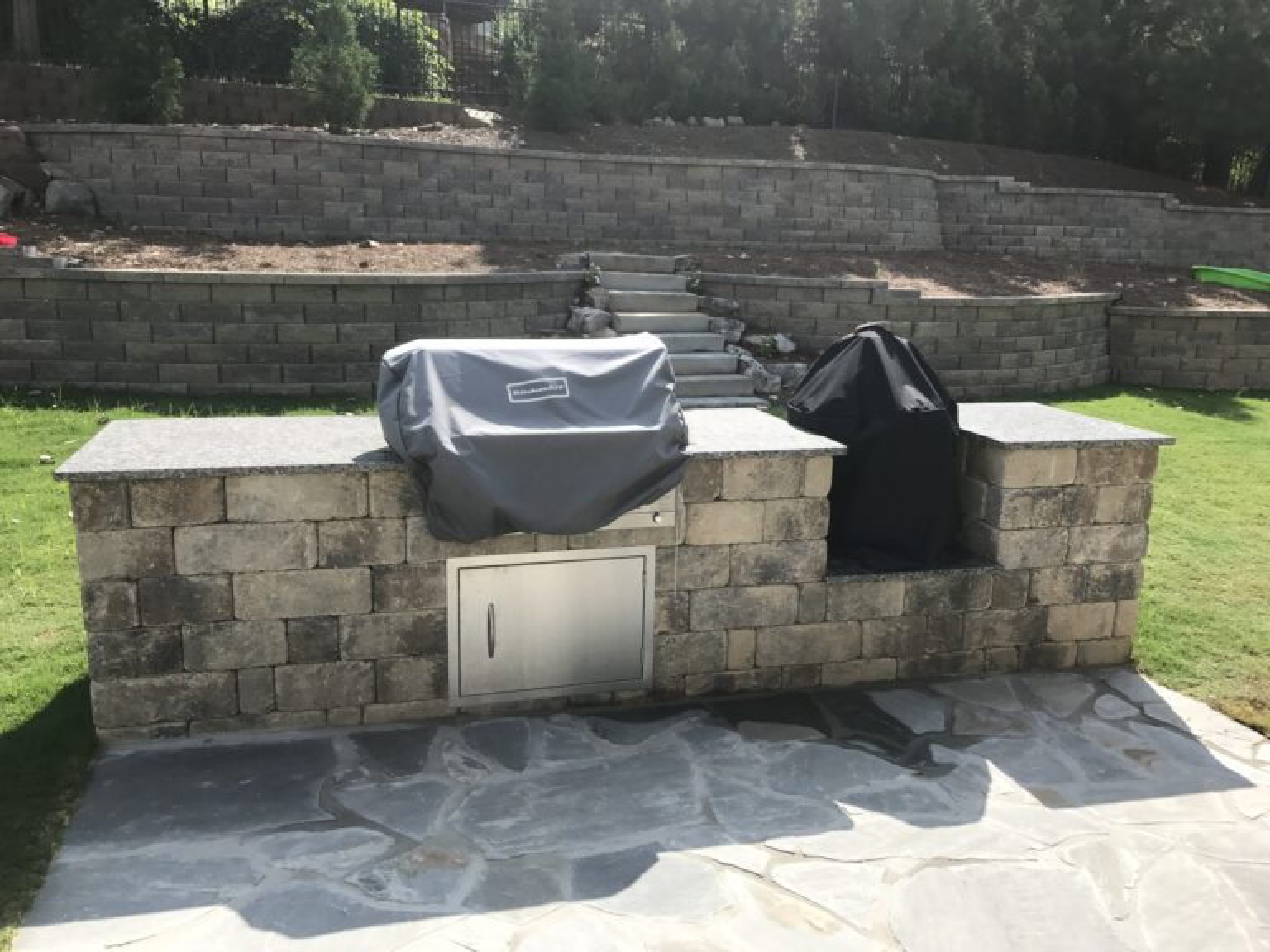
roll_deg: +0.4
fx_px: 1027
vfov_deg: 49.7
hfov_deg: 63.4
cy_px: 476
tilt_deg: -13.9
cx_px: 635
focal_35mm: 28
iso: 20
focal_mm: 3.99
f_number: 1.8
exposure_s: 1/1312
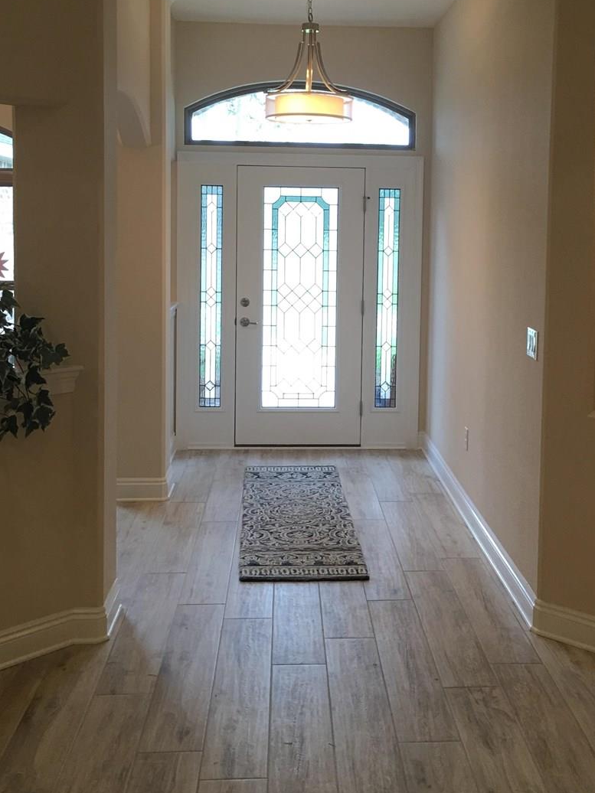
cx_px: 355
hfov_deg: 33.5
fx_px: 985
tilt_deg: -2.1
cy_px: 295
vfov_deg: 43.5
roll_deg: -1.3
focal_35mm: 43
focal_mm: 4.15
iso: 40
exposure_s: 1/30
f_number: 2.2
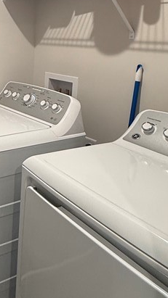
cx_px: -46
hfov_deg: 26.7
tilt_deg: -5.7
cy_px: 65
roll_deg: -1.2
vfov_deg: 50.0
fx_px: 301
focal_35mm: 38
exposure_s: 1/60
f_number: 2.2
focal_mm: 2.22
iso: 160
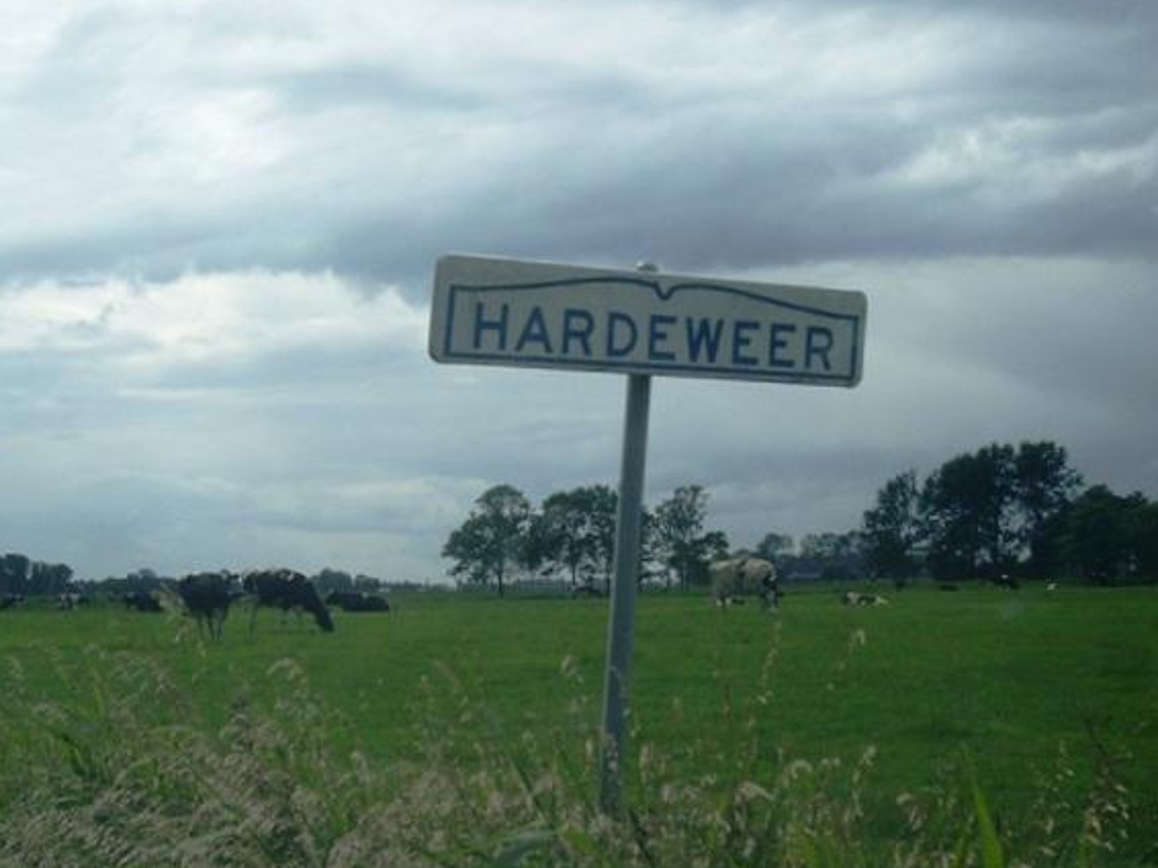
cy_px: 428
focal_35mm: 43
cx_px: 618
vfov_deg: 33.6
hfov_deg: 43.8
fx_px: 1438
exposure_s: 1/125
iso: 64
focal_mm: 7.9
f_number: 8
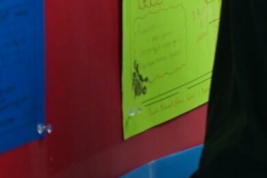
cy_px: -171
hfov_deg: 5.7
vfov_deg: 4.1
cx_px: 860
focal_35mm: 332
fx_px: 2462
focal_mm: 51
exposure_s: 1/100
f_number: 4.5
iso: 800
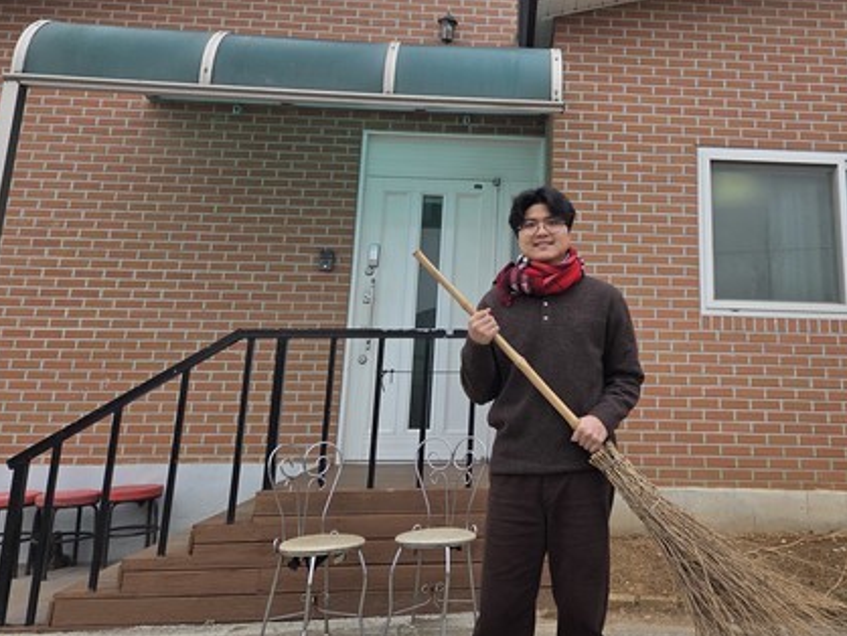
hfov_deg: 53.9
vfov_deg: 42.2
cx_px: 582
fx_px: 808
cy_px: 194
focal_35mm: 33
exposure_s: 1/1780
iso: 80
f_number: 1.8
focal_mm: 5.4
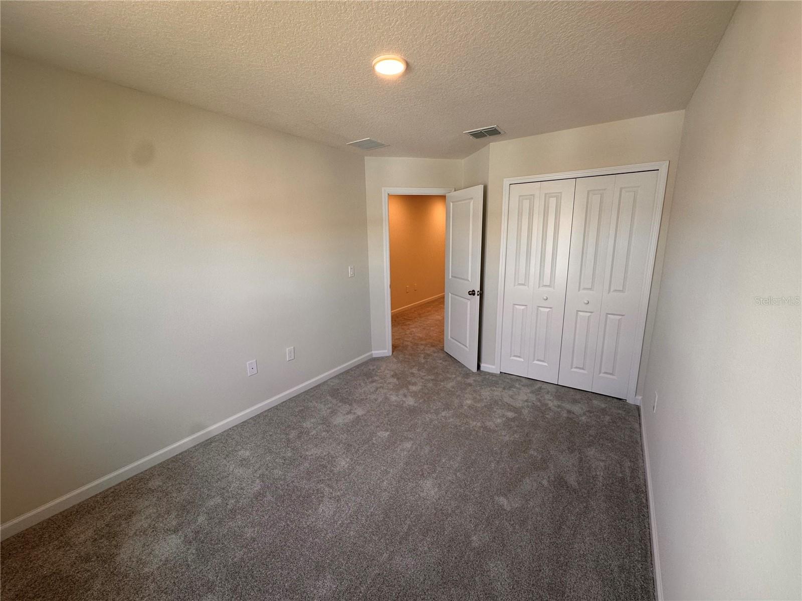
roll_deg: +0.6
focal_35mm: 14
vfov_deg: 85.7
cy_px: 300
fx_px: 324
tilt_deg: -11.5
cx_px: 401
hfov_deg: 102.1
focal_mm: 2.22
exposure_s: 1/120
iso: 100
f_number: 2.2
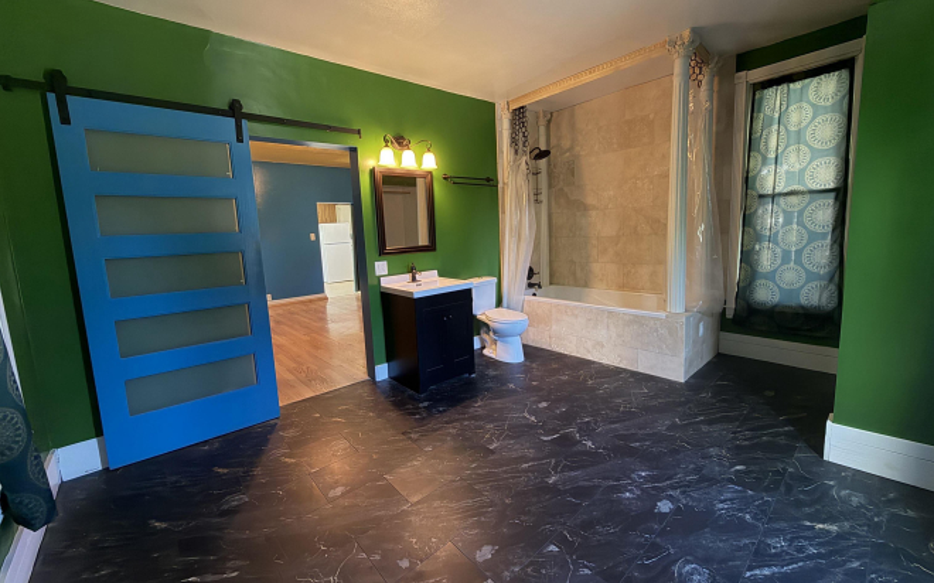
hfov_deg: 101.5
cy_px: 280
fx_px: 382
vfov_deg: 74.7
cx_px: 468
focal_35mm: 15
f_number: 2.2
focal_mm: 2.22
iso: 500
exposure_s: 1/40
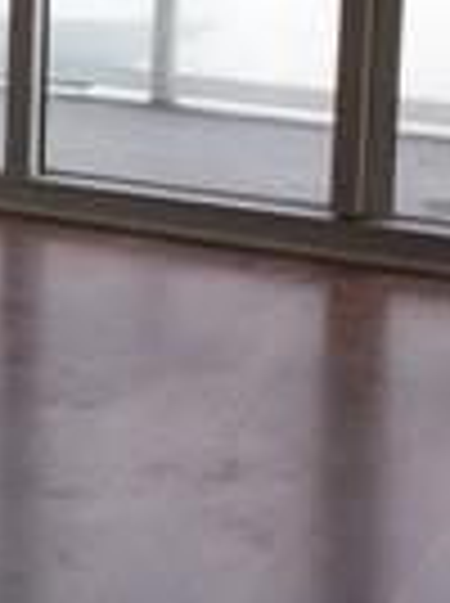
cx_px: -158
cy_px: -4
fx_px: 2417
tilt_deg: -8.5
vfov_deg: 14.0
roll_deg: -1.9
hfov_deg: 10.4
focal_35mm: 139
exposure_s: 1/239
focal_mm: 4.15
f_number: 2.2
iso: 25
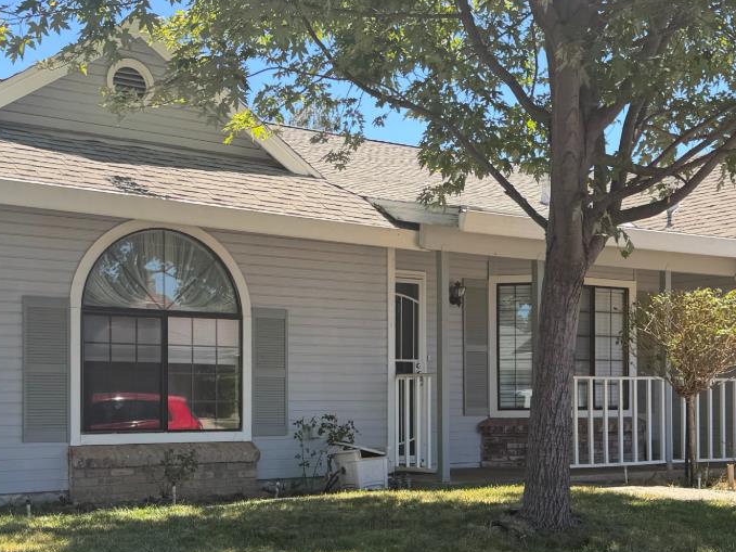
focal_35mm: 53
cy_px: 393
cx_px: 422
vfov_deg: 27.2
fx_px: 1127
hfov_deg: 36.1
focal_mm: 6.76
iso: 80
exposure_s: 1/1337
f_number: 1.78
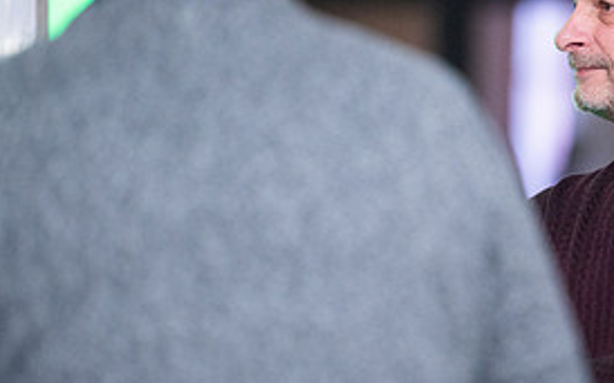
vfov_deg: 3.0
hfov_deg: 4.9
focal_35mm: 432
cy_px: 165
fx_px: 7226
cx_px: 618
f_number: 2.8
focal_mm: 200
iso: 1600
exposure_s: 1/200
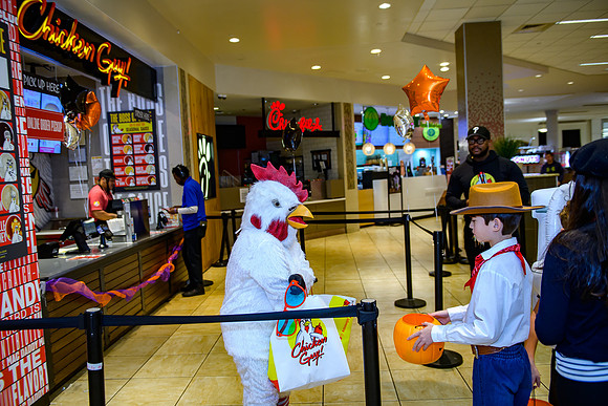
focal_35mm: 31
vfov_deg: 42.3
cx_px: 304
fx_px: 524
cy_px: 203
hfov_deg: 60.3
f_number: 3.2
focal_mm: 31
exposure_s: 1/200
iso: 1250
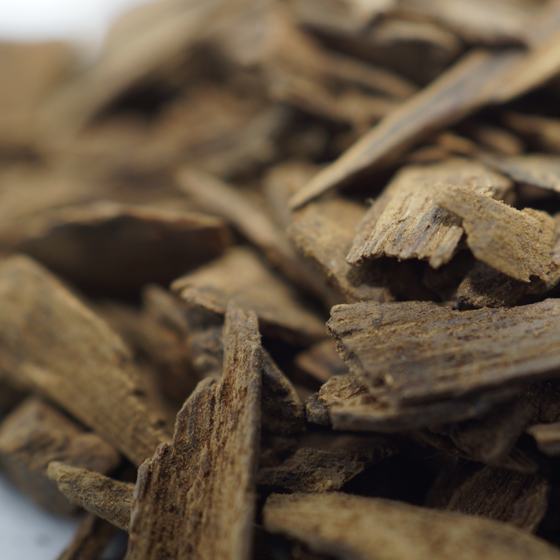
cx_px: 373
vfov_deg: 29.6
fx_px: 1062
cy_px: 280
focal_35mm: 58
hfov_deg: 29.3
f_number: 4
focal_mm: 30
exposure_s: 1/60
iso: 100
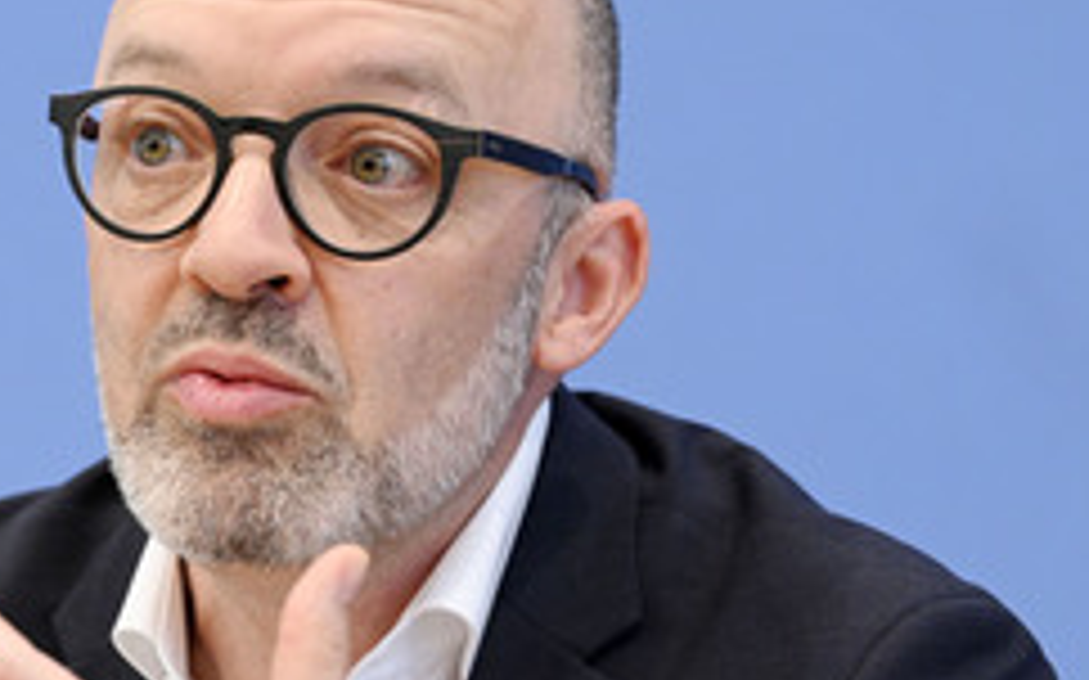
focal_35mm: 285
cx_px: 223
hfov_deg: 7.4
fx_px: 8455
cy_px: 437
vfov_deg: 4.6
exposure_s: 1/640
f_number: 5
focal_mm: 150
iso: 3200
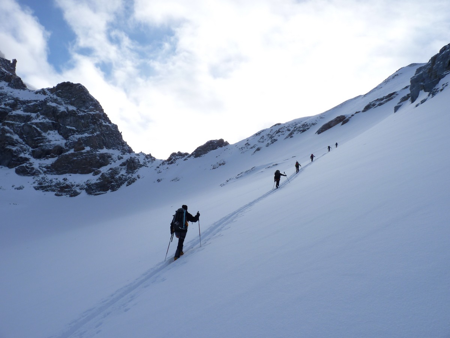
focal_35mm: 27
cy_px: 169
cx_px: 225
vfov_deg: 51.4
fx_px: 351
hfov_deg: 65.3
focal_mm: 4.8
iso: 80
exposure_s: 1/320
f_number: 5.6
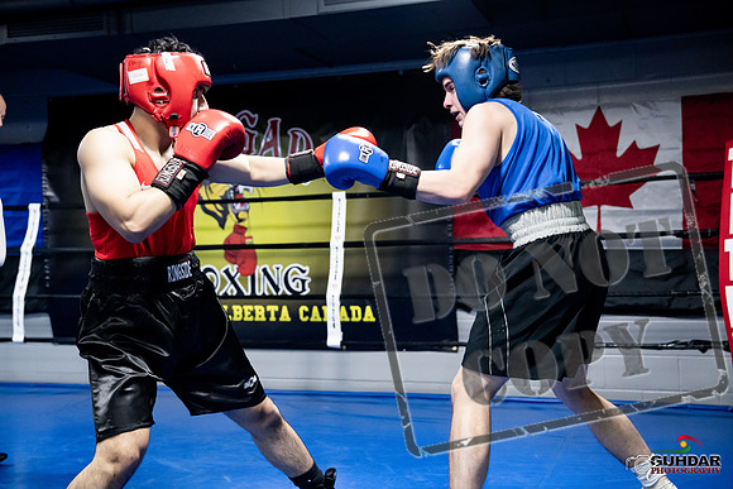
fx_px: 896
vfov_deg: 30.5
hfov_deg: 44.5
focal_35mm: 44
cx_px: 366
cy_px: 244
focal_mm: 44
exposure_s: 1/1000
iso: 8000
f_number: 2.8
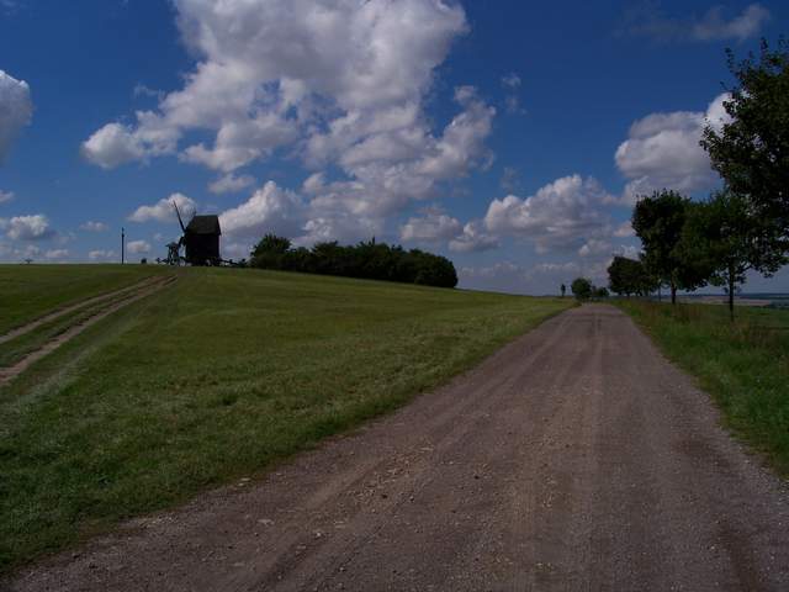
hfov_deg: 55.4
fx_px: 752
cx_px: 394
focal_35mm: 33
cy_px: 296
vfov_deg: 42.9
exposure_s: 1/1000
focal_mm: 5.85
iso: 64
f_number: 5.6
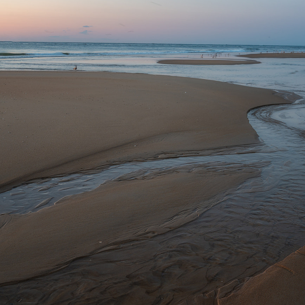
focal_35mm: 47
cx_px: 180
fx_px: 469
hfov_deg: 36.0
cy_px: 161
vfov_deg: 36.0
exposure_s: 1/3
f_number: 8
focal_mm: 30
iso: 100
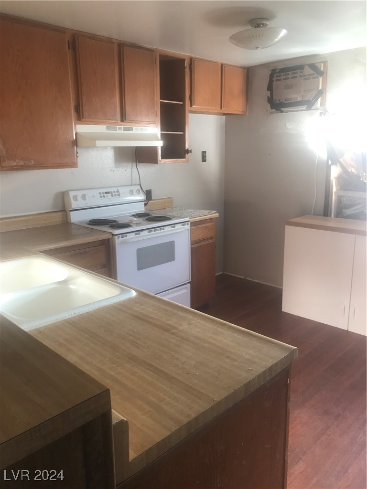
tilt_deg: -12.7
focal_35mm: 28
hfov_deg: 49.7
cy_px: 244
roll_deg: +0.9
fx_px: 396
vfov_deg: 63.4
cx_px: 184
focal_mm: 3.99
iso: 25
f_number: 1.8
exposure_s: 1/40
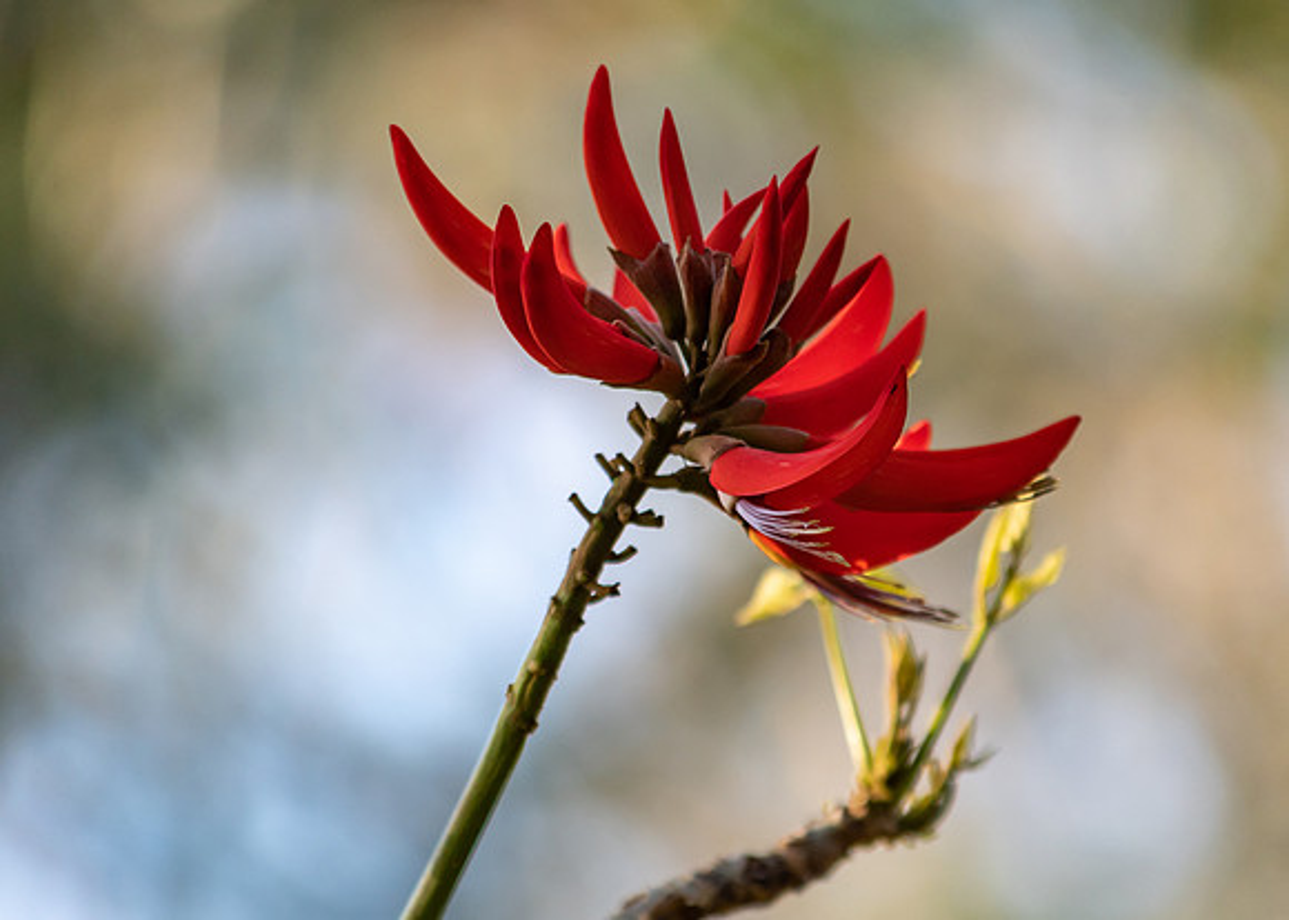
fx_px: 19154
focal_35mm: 523
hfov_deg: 3.9
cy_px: 511
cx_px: 715
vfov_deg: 2.8
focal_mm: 300
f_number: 5.6
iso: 400
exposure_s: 1/500
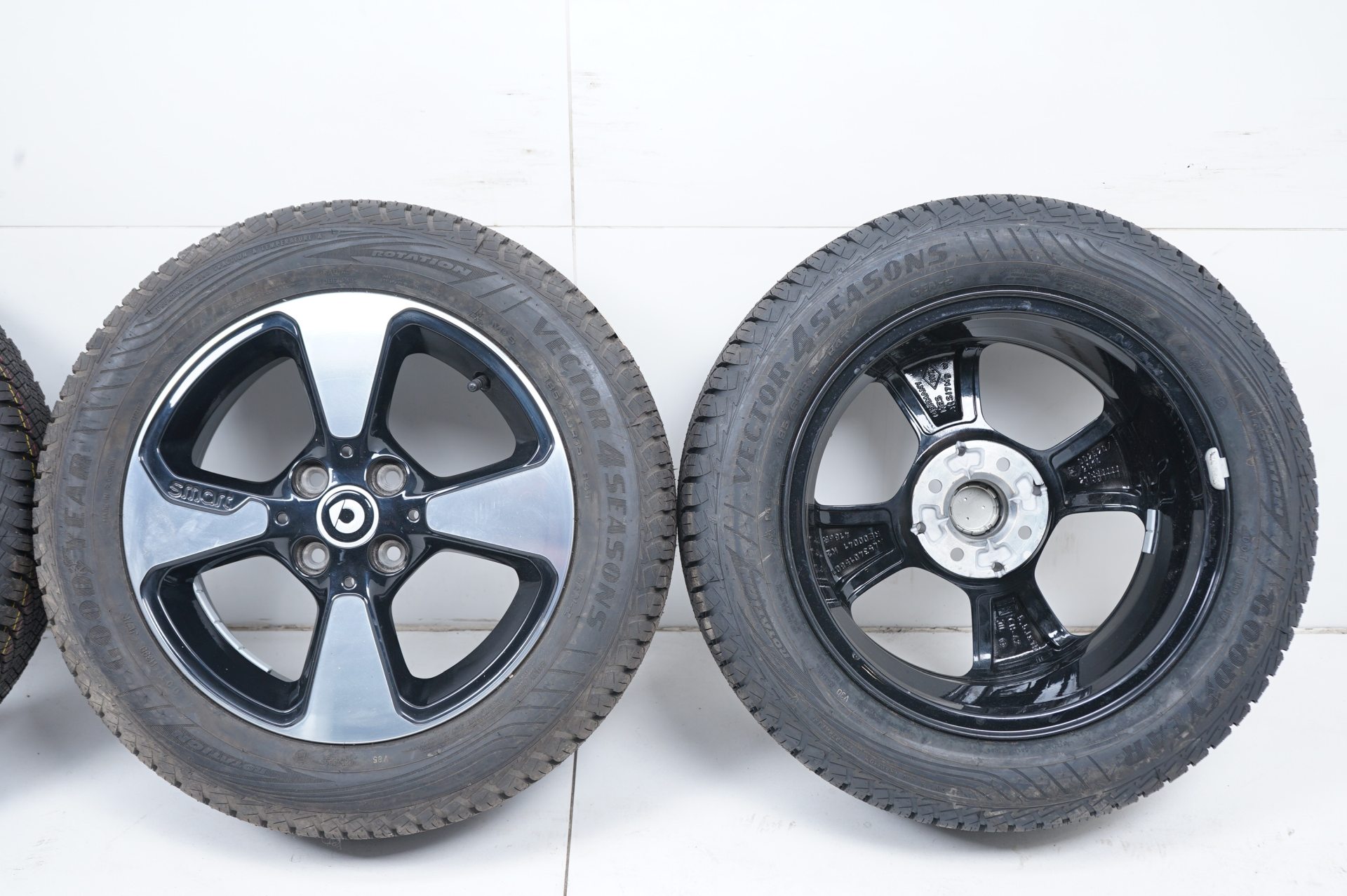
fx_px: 1682
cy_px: 448
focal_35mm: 45
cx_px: 674
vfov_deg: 29.8
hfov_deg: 43.6
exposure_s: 1/125
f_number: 5.6
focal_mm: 45
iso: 250
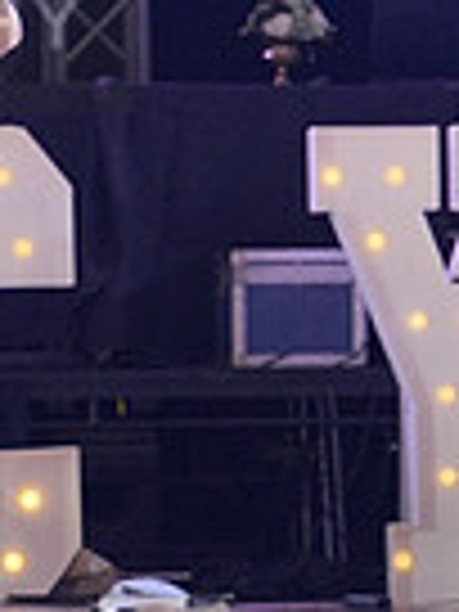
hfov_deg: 3.6
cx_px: -356
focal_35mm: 409
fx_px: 7231
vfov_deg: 4.8
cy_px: -7
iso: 2500
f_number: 4
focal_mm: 100
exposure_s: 1/500
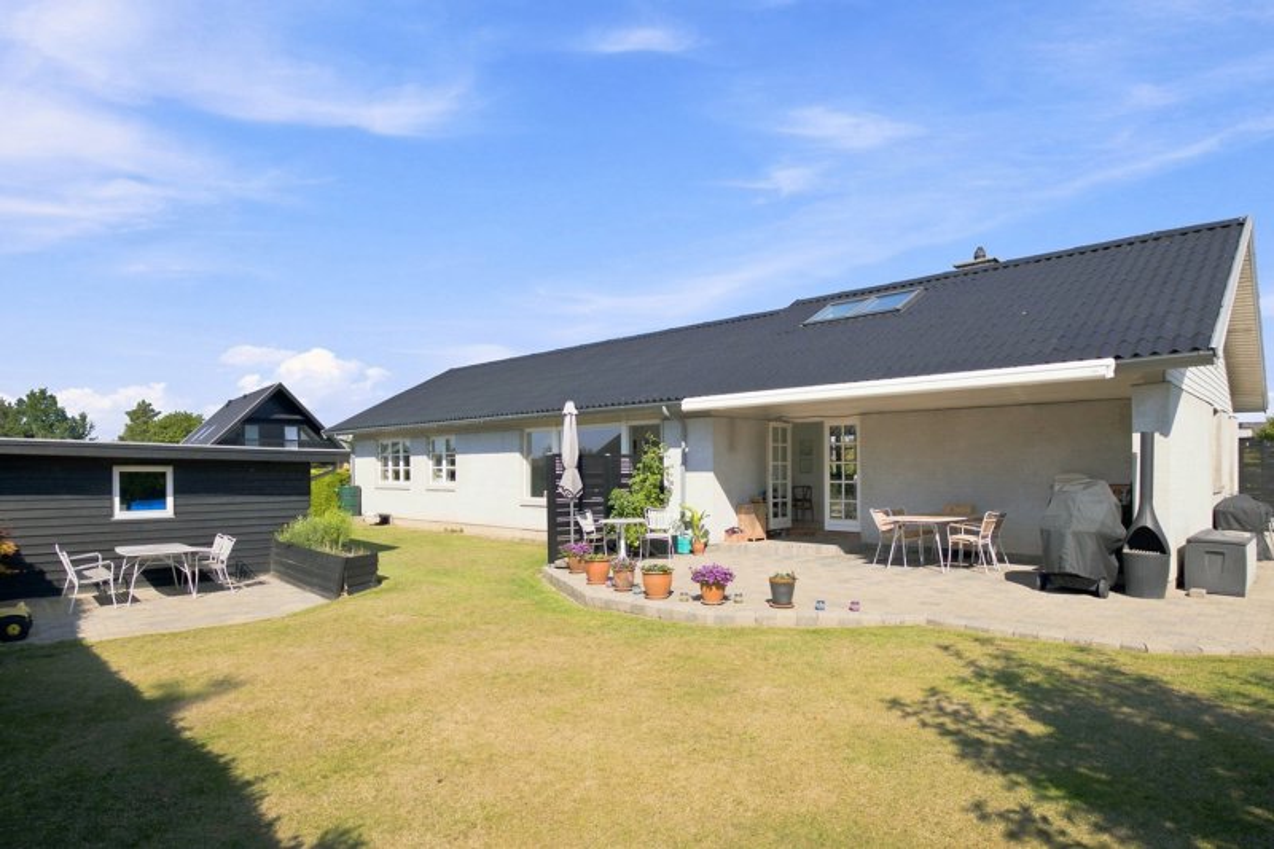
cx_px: 637
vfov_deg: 64.5
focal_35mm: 19
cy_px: 424
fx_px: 672
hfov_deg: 86.9
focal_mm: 12.6
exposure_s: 1/640
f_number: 8
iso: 200
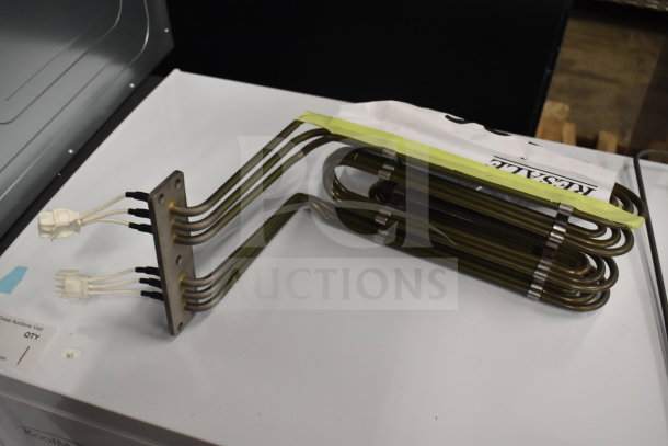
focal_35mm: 33
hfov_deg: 57.2
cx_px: 334
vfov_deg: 40.0
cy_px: 223
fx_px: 612
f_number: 3.8
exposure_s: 1/40
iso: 900
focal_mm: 22
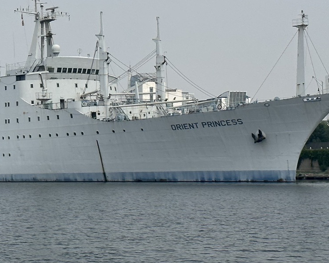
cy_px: 46
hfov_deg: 15.3
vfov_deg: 12.2
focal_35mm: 126
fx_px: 1227
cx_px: 126
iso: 64
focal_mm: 6.86
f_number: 1.78
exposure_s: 1/7634
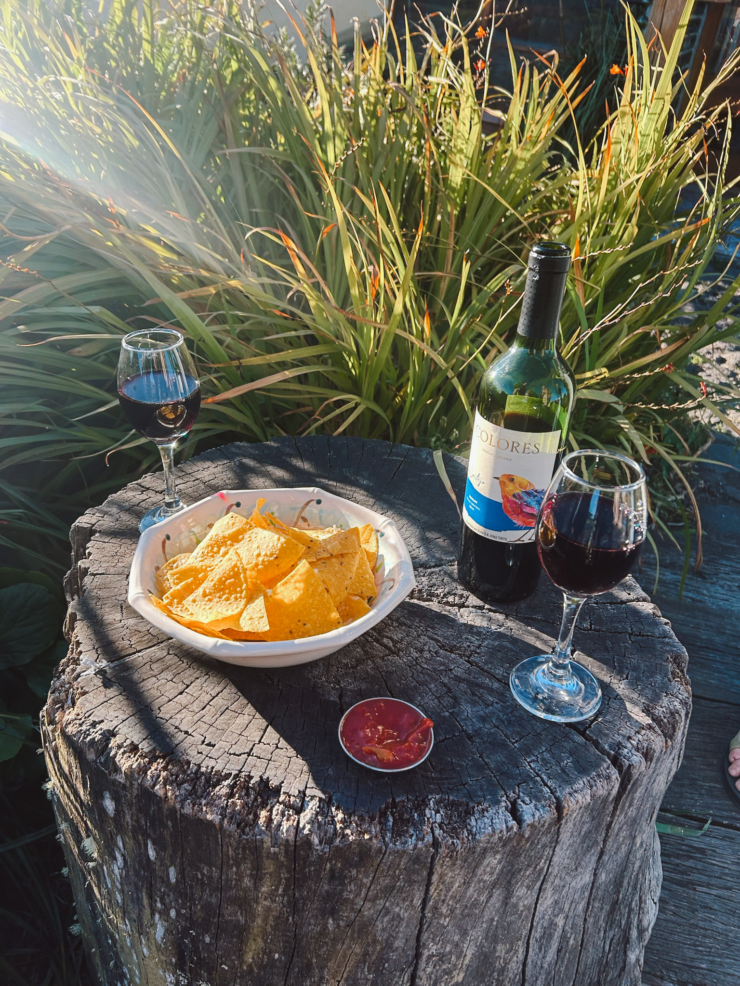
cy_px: 493
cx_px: 370
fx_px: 741
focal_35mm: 26
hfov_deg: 53.1
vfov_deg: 67.3
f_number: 1.5
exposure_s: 1/500
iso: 50
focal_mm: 5.7
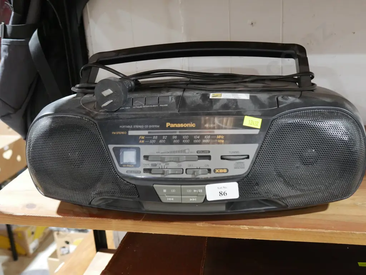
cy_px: 138
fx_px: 423
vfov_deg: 36.0
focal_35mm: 40
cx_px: 183
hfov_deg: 46.8
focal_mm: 20
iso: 2500
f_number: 4.5
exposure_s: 1/60
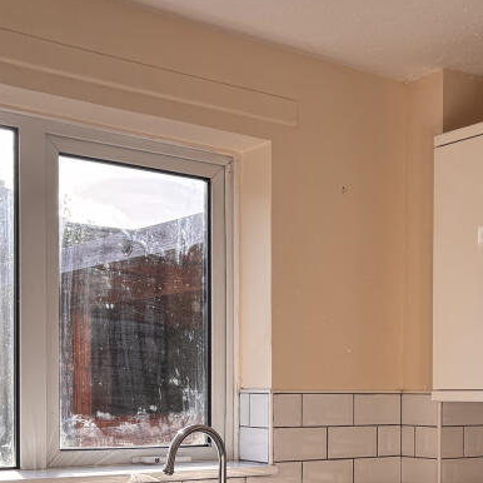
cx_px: 373
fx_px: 963
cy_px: 424
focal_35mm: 61
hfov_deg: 27.7
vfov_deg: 27.3
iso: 50
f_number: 1.6
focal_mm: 5.96
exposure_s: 1/539
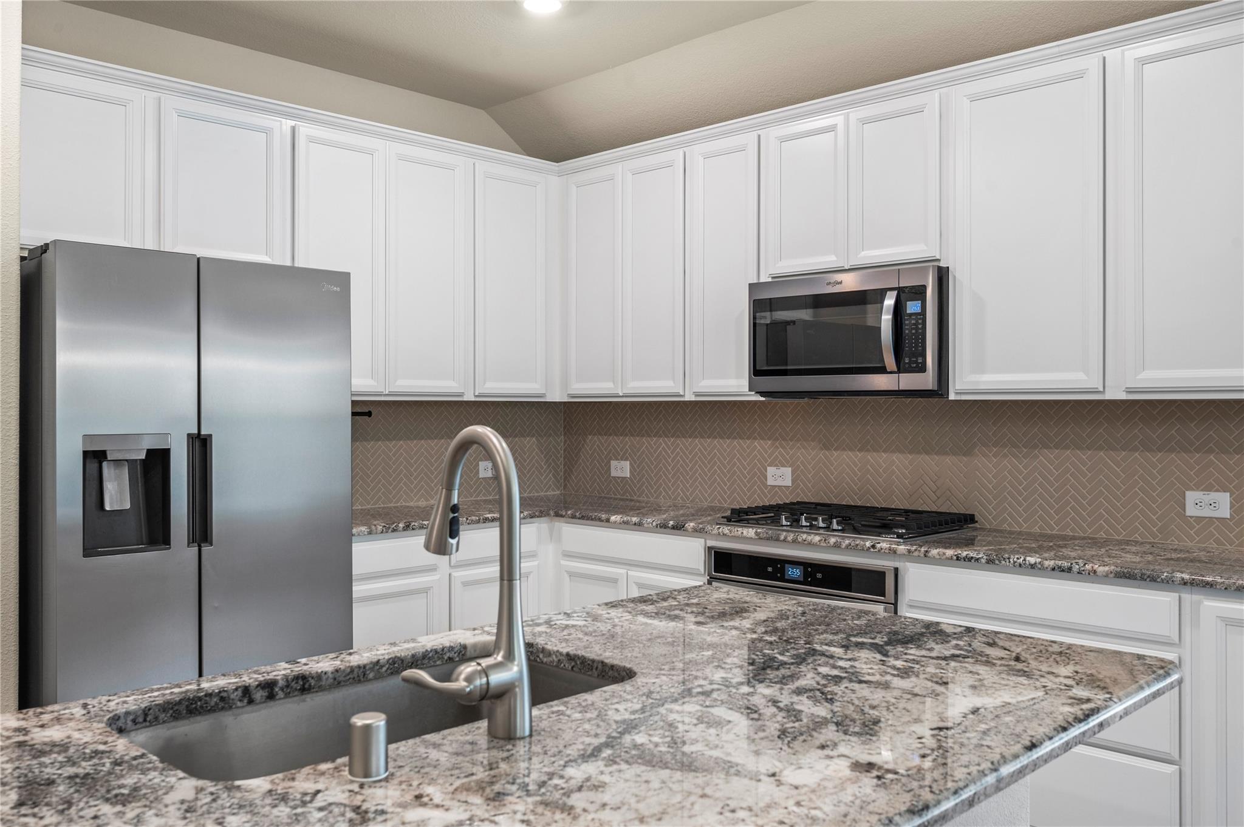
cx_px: 622
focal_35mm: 28
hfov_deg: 65.5
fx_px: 967
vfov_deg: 46.3
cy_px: 414
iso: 800
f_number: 8
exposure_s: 1/8
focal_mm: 28
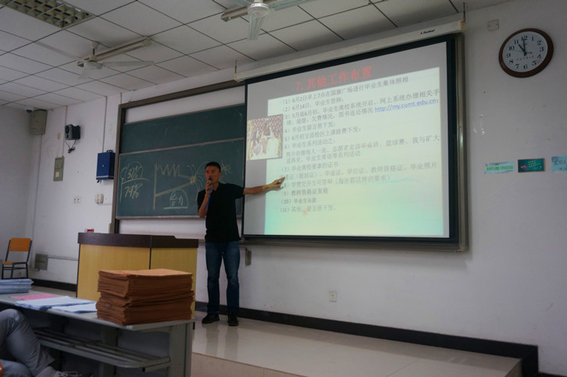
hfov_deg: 62.0
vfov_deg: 43.5
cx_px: 284
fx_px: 472
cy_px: 188
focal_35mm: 30
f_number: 4
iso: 500
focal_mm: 20
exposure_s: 1/60
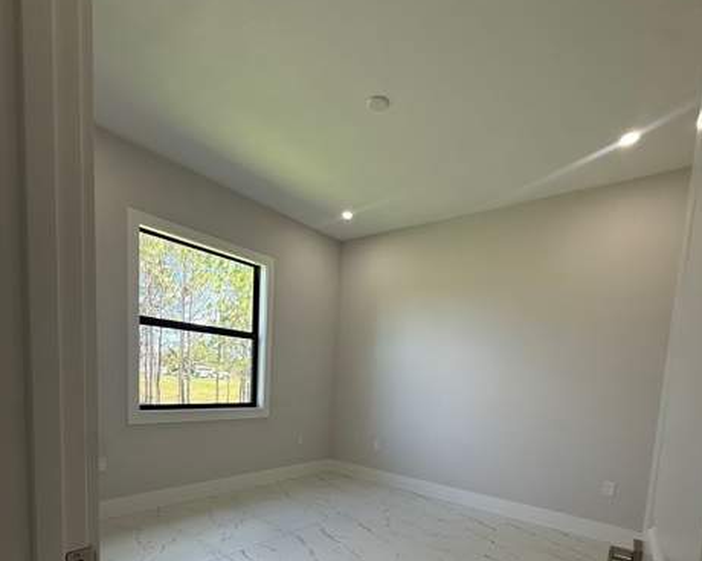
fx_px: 395
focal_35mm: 19
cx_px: 353
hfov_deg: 83.3
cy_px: 419
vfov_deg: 66.5
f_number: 2.2
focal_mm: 2.22
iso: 64
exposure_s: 1/121
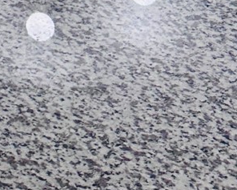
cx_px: -248
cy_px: -352
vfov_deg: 8.3
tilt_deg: -16.8
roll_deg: -0.6
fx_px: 1137
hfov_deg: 10.8
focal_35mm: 162
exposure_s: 1/120
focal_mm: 6.86
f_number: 1.78
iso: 80
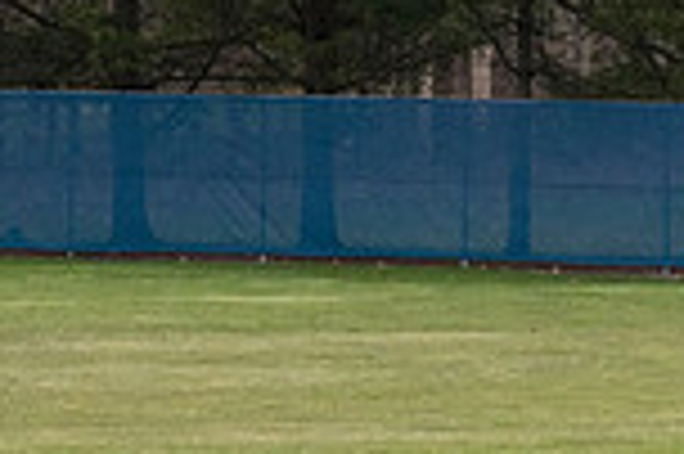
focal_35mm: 400
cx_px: 900
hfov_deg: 5.1
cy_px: 279
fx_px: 7592
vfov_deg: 3.4
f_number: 5.6
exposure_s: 1/1600
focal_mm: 70
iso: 400
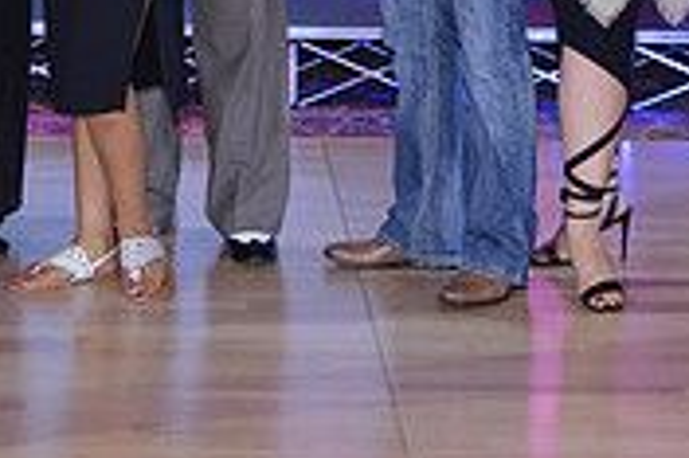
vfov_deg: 10.1
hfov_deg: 15.5
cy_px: -206
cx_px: 223
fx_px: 2524
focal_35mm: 132
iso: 2000
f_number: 5
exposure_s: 1/250
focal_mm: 40
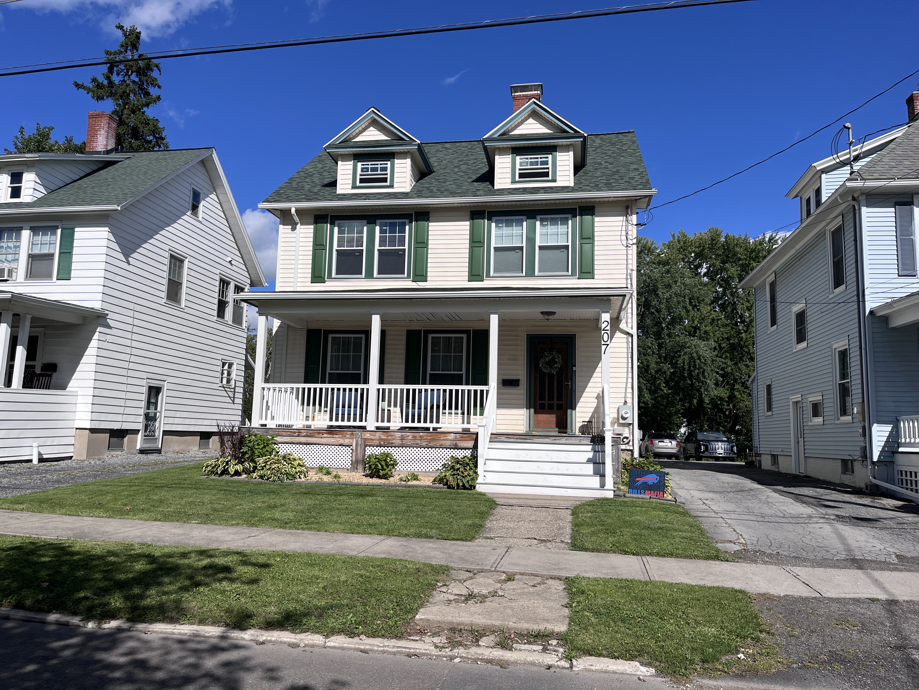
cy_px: 345
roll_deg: -1.3
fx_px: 690
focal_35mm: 26
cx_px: 460
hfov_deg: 67.3
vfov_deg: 53.1
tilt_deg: +7.6
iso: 50
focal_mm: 5.1
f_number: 1.6
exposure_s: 1/6494
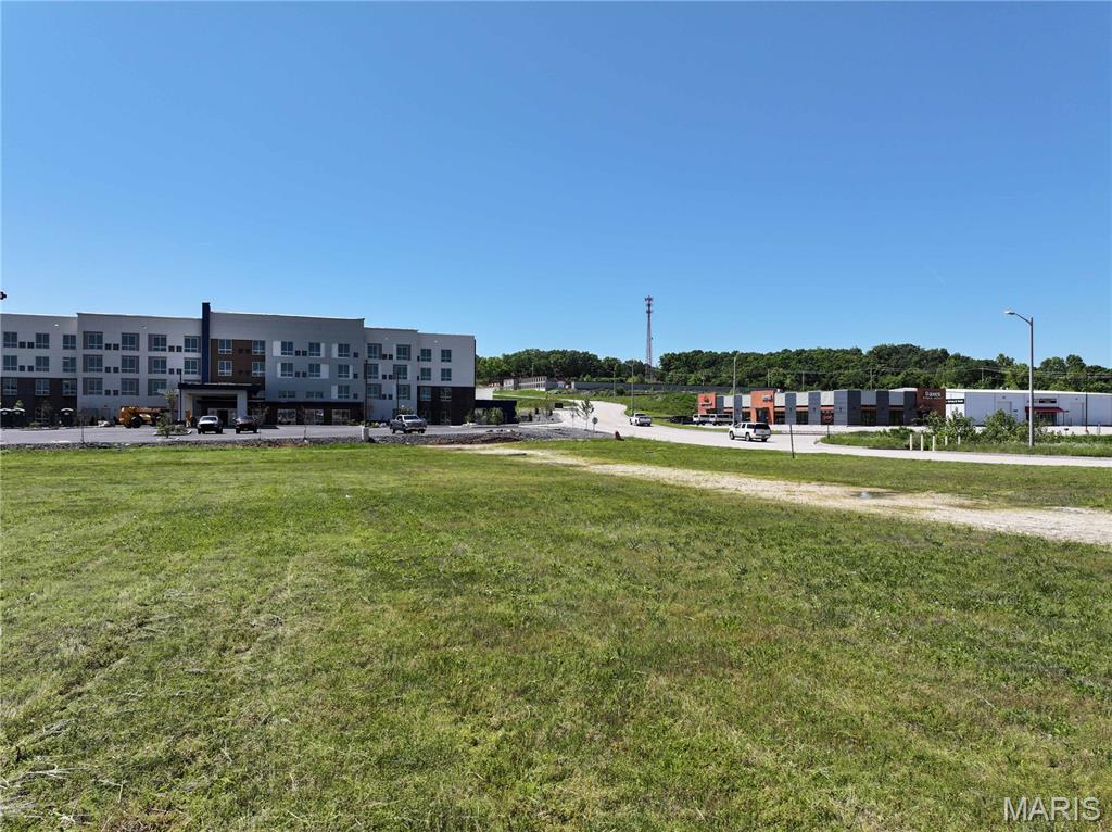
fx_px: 770
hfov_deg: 71.6
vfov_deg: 56.7
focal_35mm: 24
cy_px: 416
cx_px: 556
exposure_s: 1/2000
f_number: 2.8
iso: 100
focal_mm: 12.29
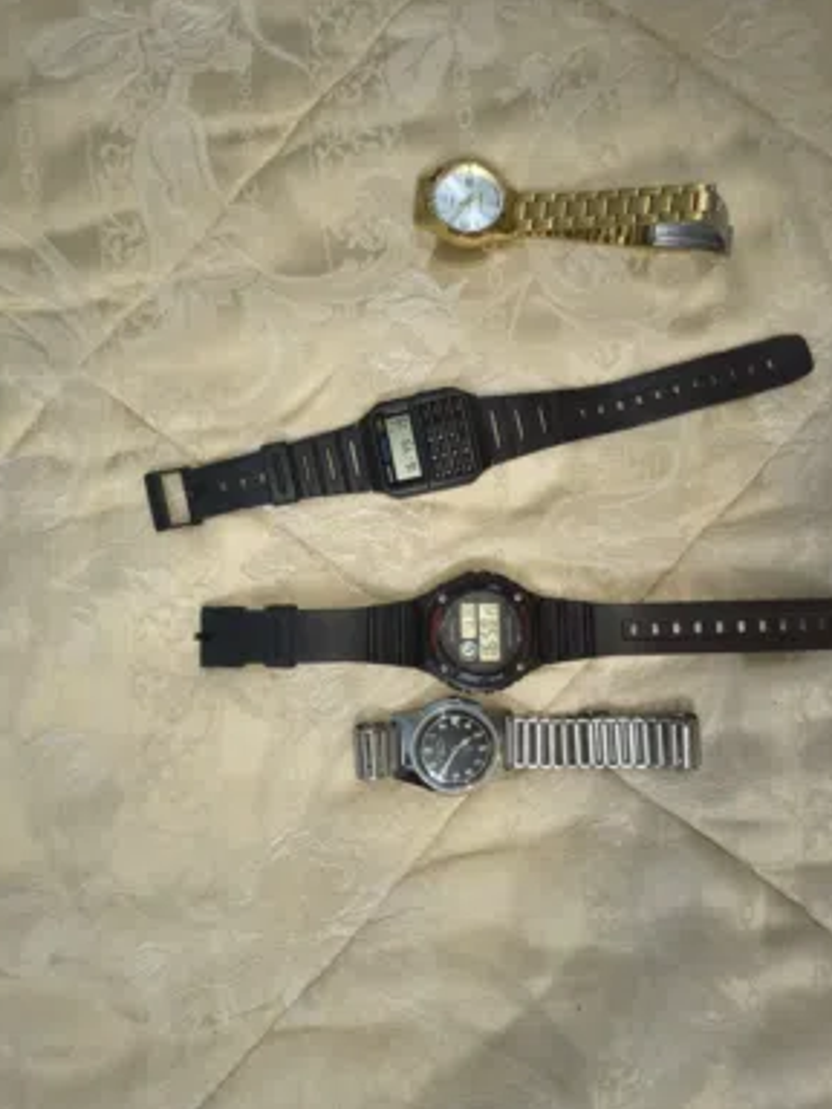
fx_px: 801
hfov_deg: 54.9
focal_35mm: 25
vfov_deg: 69.4
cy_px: 560
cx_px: 407
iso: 1013
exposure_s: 1/50
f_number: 1.8
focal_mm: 5.56
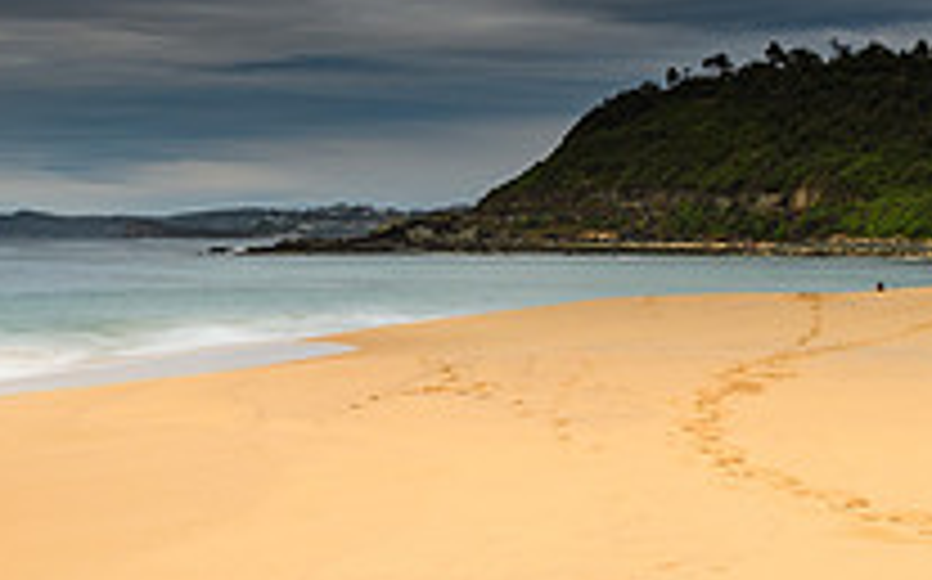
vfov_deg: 17.7
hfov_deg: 29.4
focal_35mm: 70
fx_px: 1777
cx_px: 394
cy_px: -106
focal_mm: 16
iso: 100
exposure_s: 1.3
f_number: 8
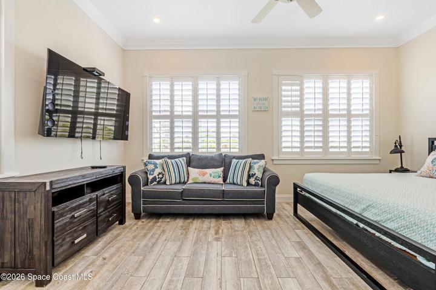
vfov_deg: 72.1
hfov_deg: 95.0
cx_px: 218
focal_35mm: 16
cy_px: 145
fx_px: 200
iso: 250
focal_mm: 11
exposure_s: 1/250
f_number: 9
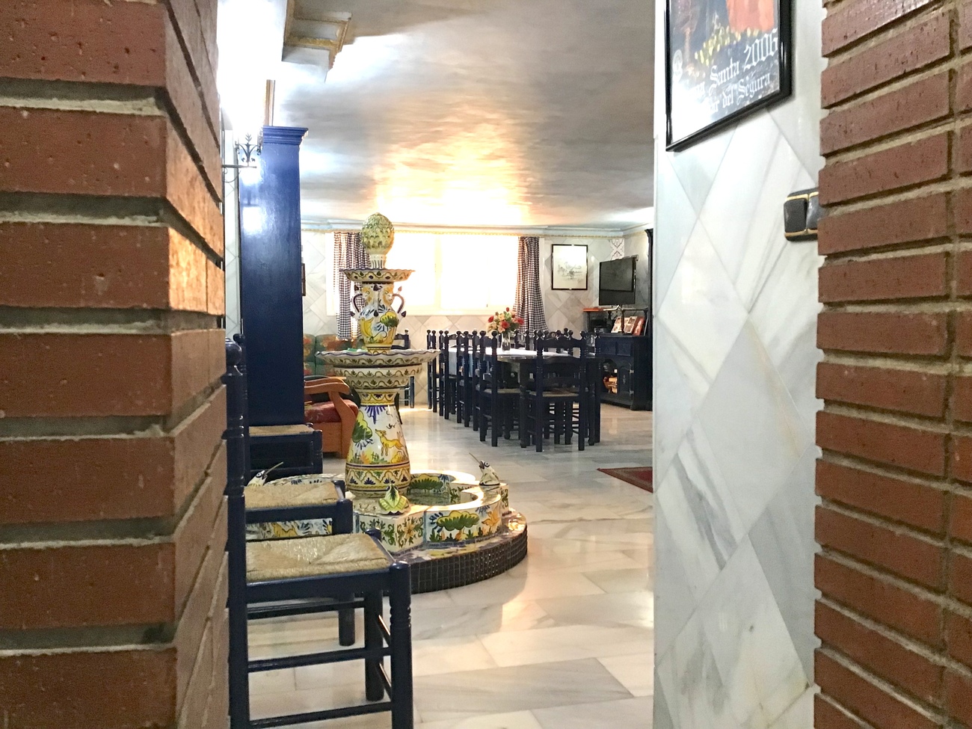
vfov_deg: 45.4
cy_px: 364
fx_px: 870
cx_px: 486
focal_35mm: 31
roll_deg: +1.2
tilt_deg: -2.0
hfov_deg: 58.4
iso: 200
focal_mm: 3.3
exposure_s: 1/33
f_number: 2.4
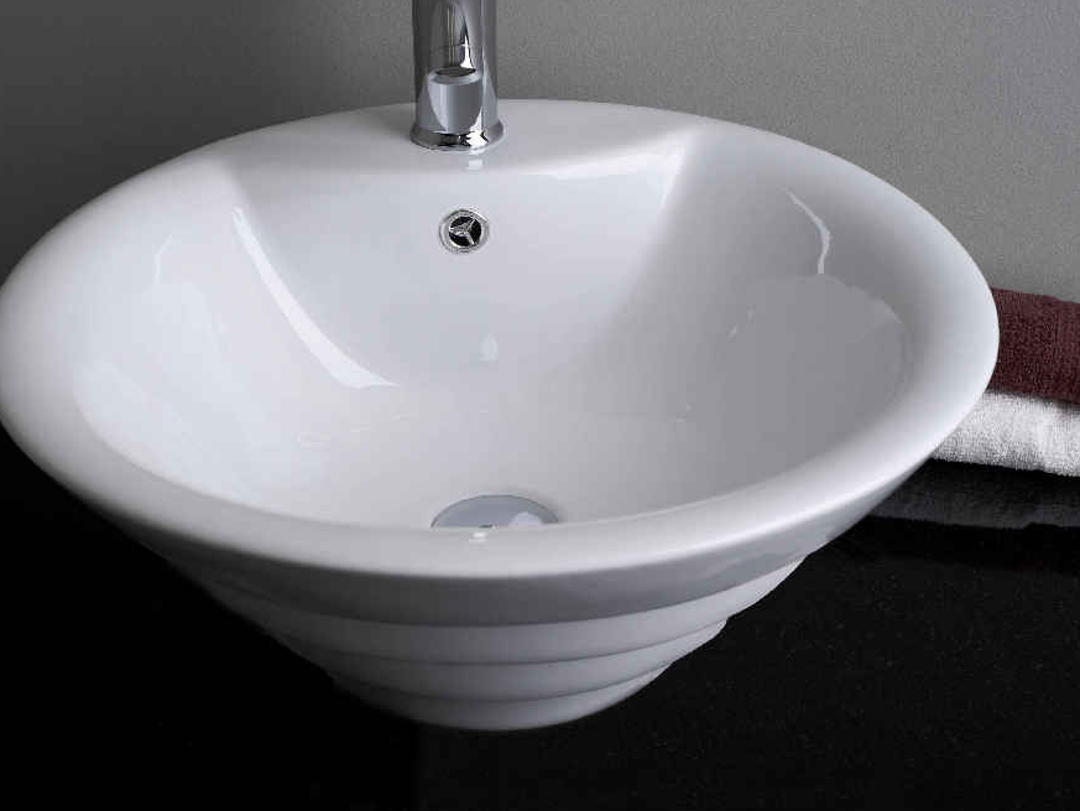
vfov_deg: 26.6
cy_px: 408
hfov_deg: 34.9
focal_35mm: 55
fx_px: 1716
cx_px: 494
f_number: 10
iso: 200
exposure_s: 1/200
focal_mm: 50
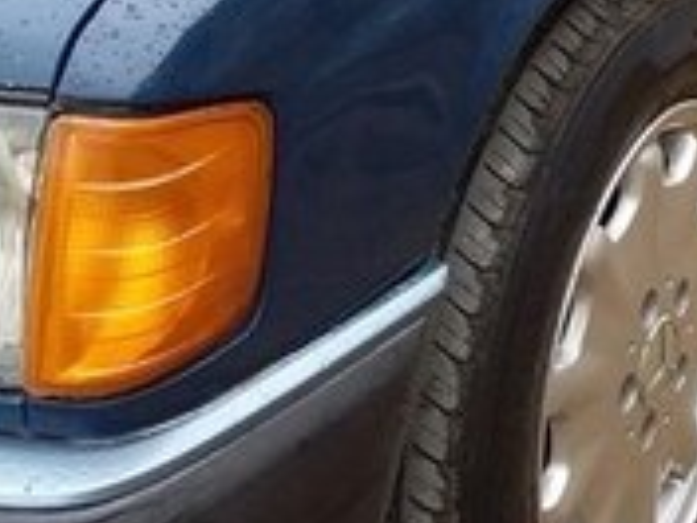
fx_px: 2336
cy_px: -236
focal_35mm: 116
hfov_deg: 16.7
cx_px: 665
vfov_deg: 12.2
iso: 40
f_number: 2.2
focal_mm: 3.3
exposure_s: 1/100
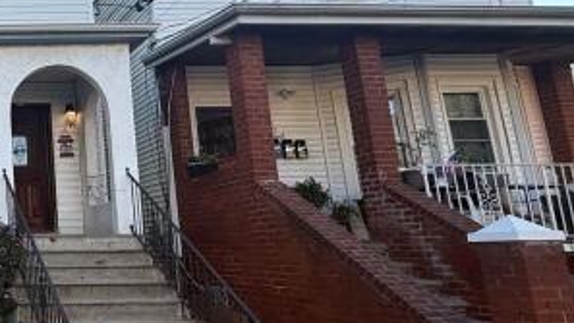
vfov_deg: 32.0
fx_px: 563
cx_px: -91
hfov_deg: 40.6
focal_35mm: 37
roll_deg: +1.0
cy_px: 149
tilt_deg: +10.6
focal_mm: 2.22
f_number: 2.2
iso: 64
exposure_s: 1/506
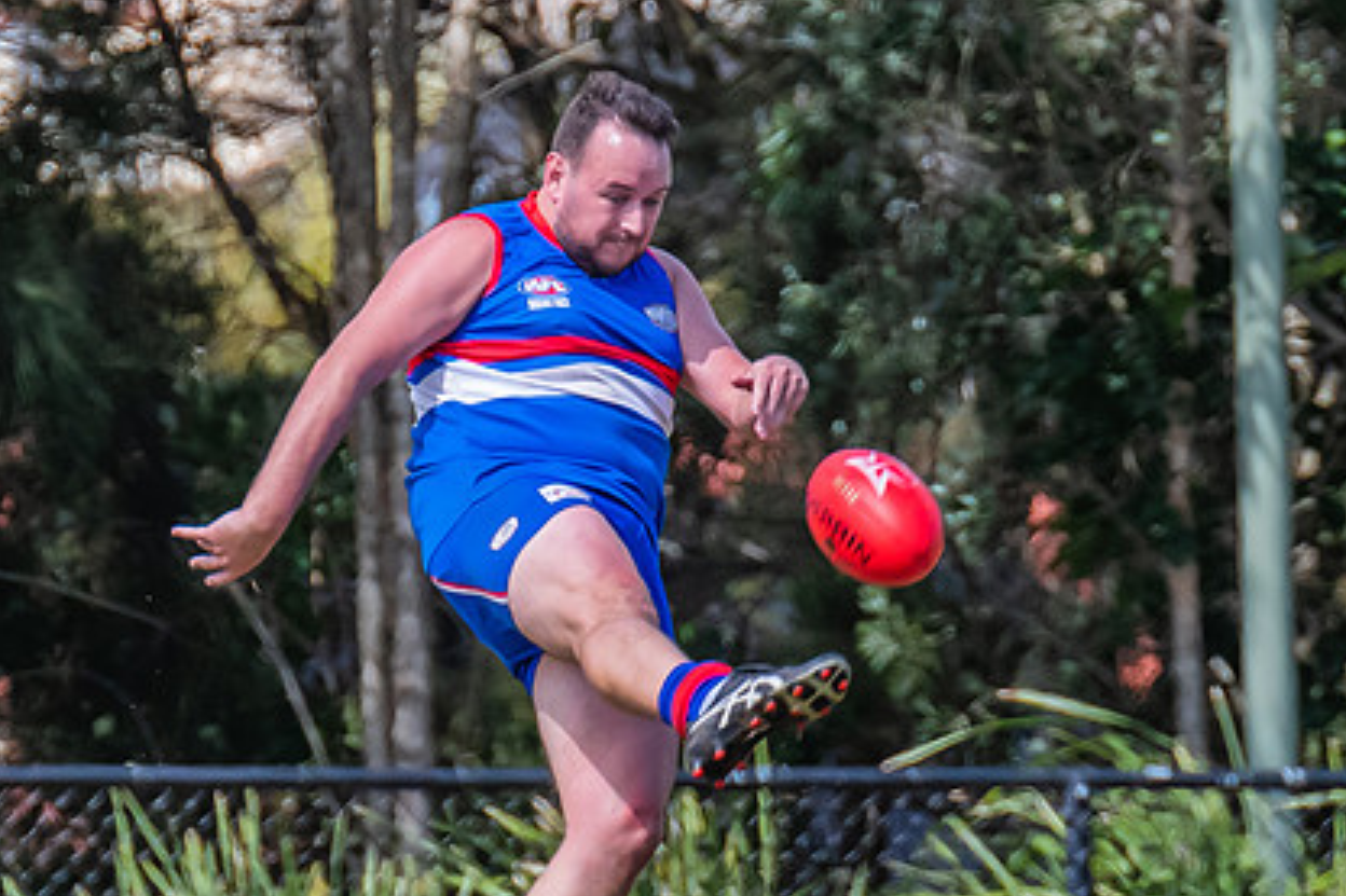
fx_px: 58637
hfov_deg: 1.3
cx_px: 594
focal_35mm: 1569
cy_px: 571
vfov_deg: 0.9
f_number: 7.1
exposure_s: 1/1600
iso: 800
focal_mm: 420
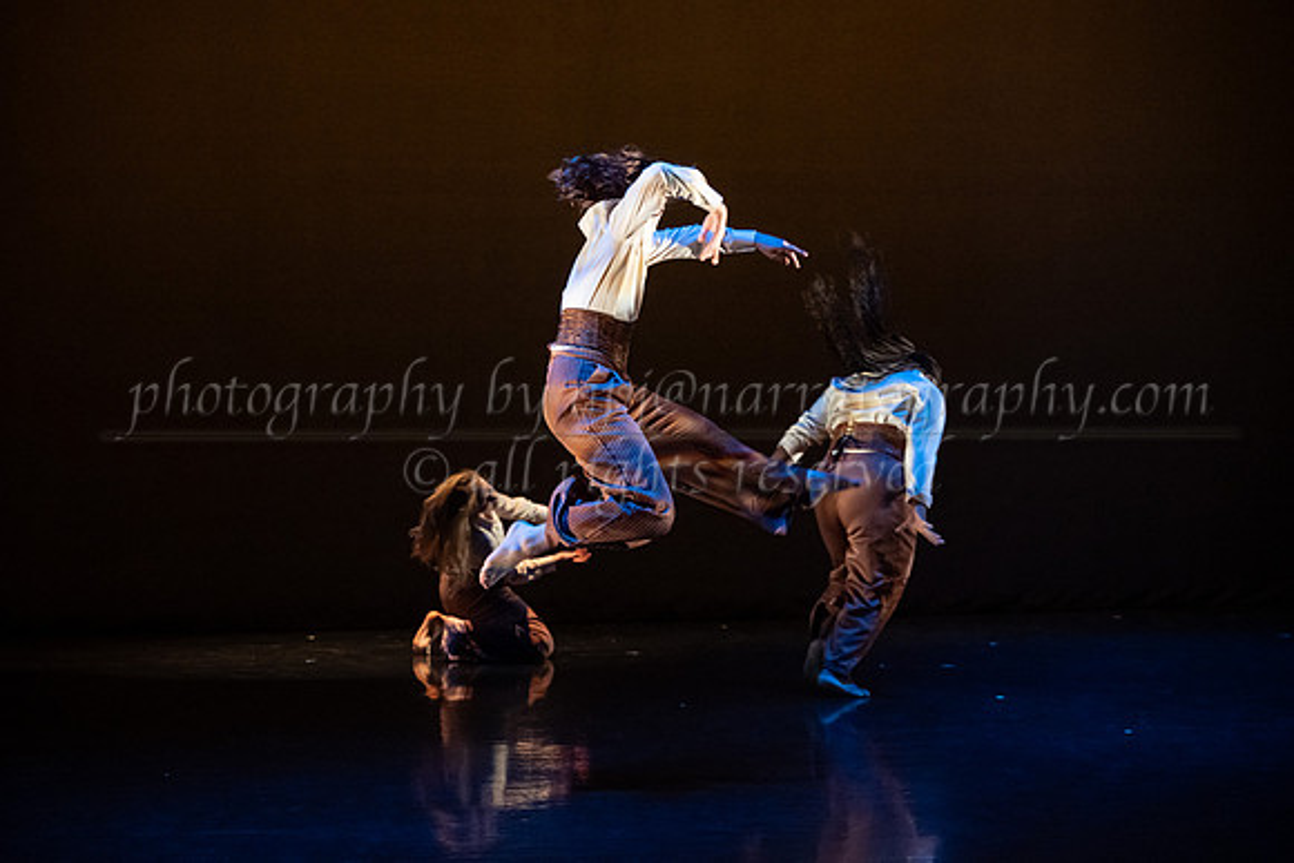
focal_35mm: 81
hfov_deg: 24.9
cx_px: 620
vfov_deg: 16.8
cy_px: 461
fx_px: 2925
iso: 4000
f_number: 4
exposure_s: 1/400
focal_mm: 75
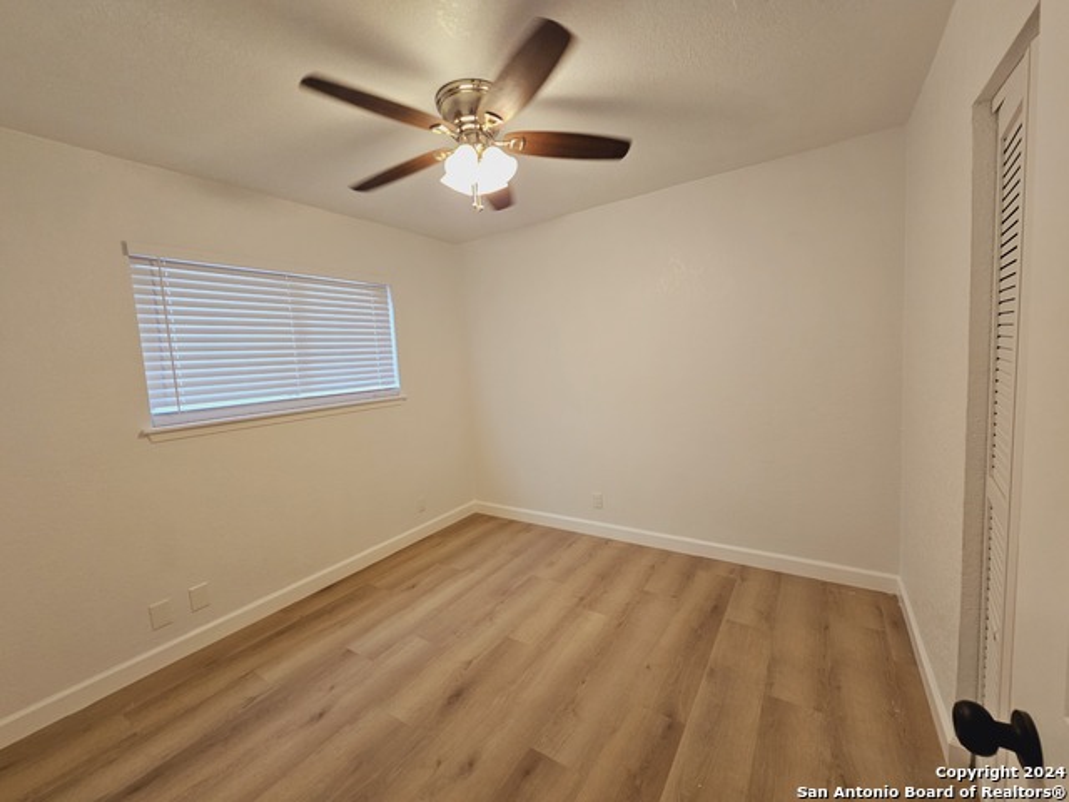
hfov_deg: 106.2
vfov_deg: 89.9
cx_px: 534
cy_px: 401
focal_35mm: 13
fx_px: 401
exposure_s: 1/60
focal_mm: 2.2
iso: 125
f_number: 2.2
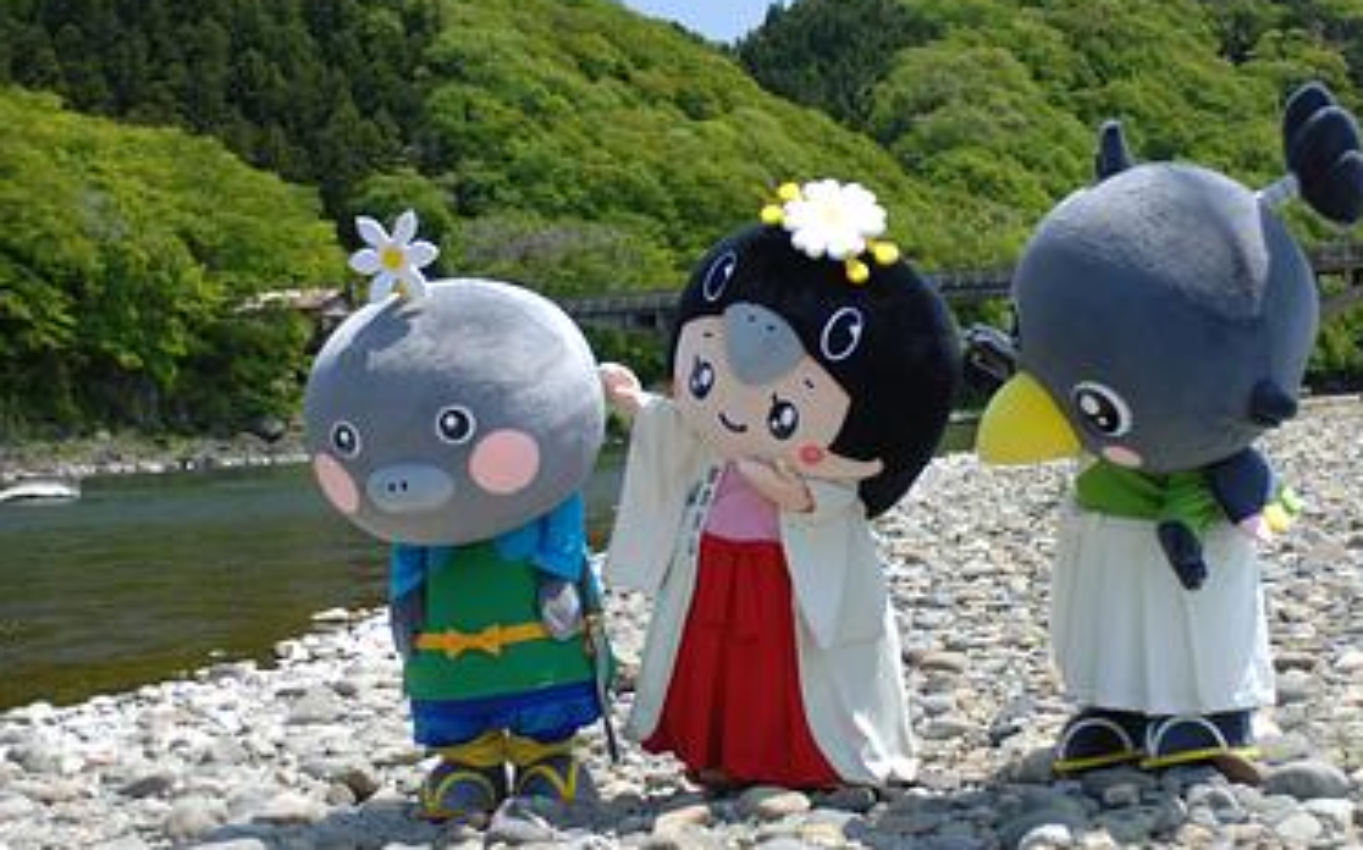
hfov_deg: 35.4
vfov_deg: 22.5
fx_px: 2136
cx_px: 729
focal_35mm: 58
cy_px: 374
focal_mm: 35
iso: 100
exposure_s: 1/350
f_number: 3.2
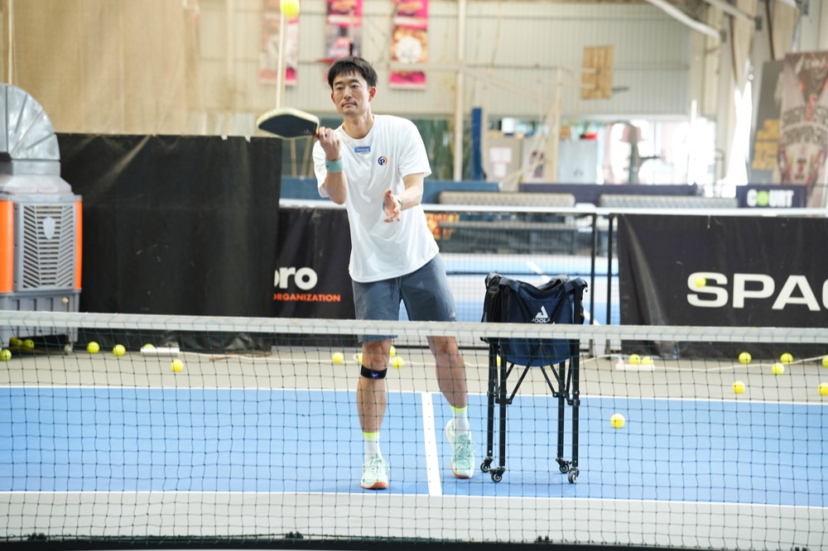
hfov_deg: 18.2
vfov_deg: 12.2
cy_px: 276
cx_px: 414
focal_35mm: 113
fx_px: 2589
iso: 1600
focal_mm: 112.6
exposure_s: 1/100
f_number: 4
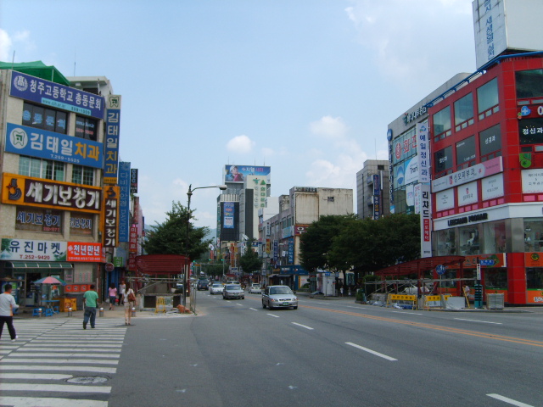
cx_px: 272
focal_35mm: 35
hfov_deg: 52.6
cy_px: 204
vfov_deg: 40.7
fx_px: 549
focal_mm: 5.8
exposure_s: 1/1000
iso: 50
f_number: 2.8
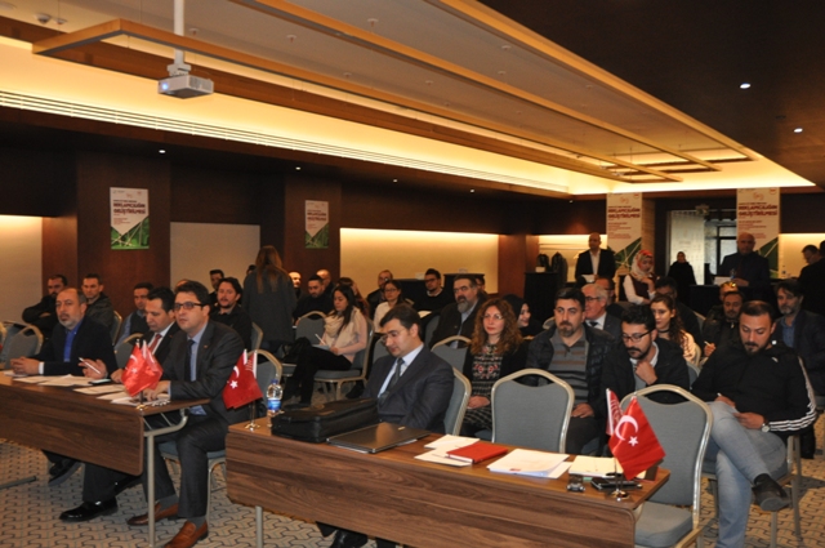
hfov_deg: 53.2
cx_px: 412
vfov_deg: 36.8
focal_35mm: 36
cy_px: 274
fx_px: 824
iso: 800
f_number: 3.8
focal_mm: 24
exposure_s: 1/60
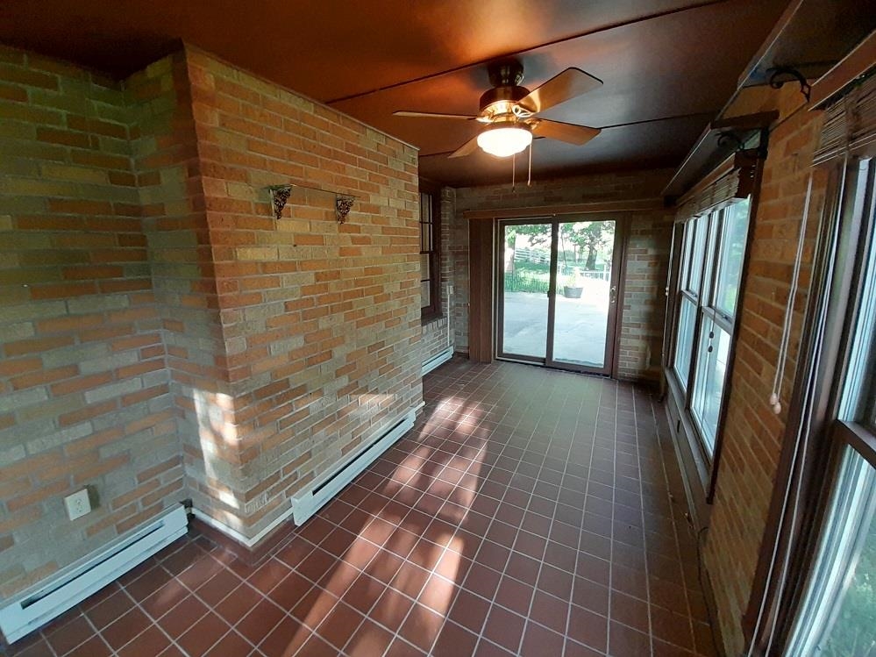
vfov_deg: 89.9
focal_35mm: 13
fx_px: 329
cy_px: 328
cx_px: 438
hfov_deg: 106.2
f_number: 2.2
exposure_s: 1/40
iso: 200
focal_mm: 1.13
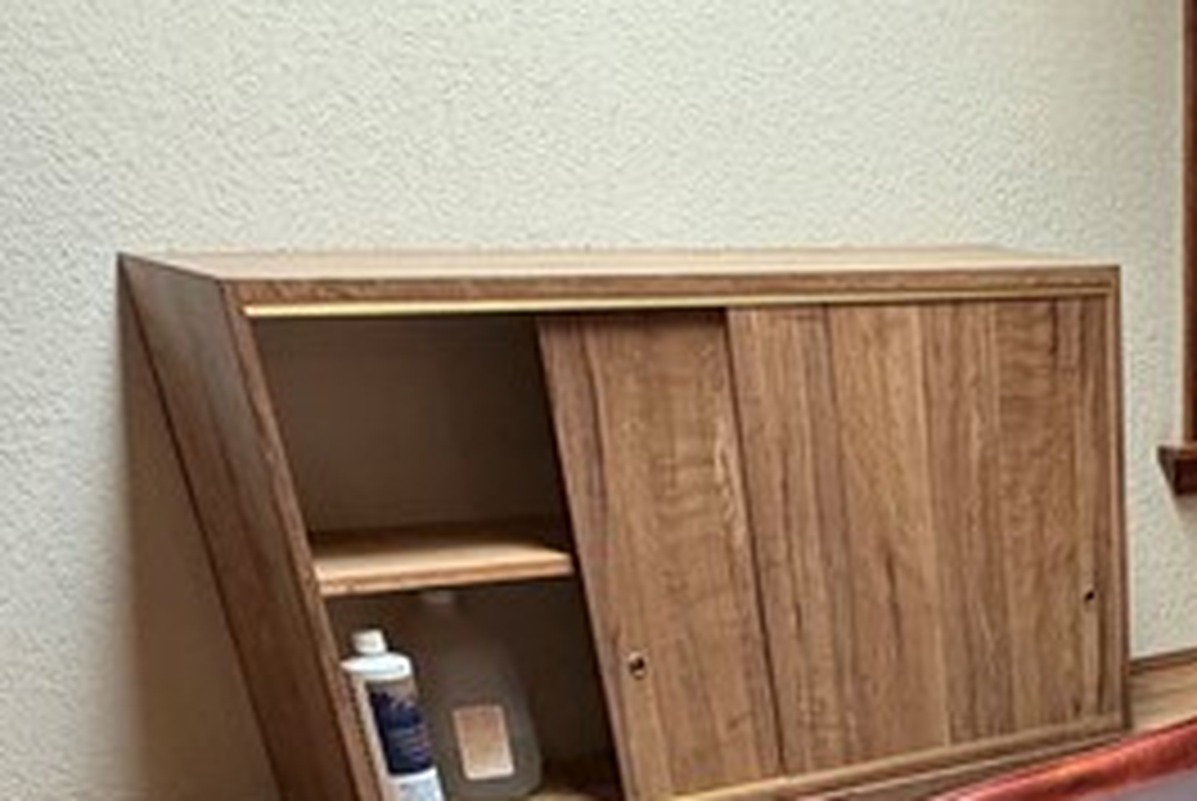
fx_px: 1864
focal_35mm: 56
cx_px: 1336
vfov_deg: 17.9
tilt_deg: -38.2
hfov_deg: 31.4
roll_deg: -2.7
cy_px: 1539
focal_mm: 2.22
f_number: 2.2
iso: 200
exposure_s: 1/60
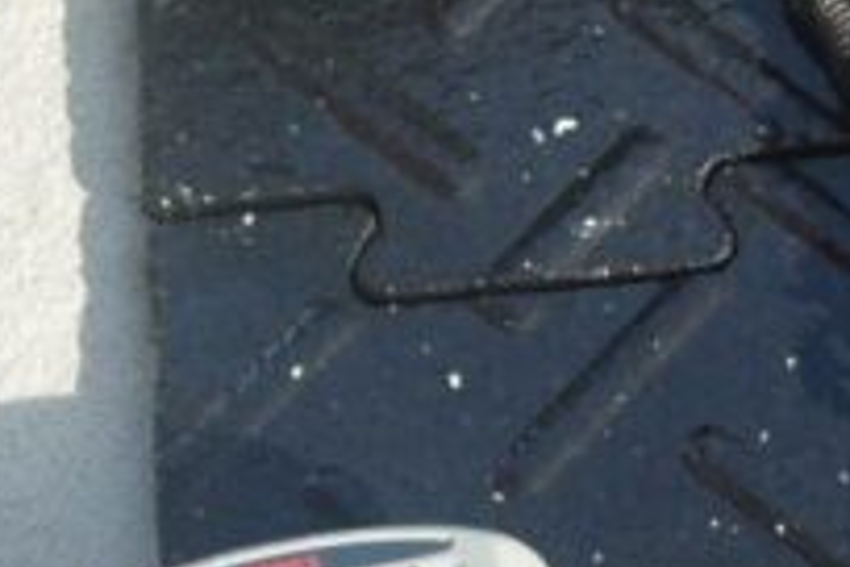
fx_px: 5643
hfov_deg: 7.4
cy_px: 367
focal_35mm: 239
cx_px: 2694
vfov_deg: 5.7
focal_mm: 24
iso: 280
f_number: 8
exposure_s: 1/60
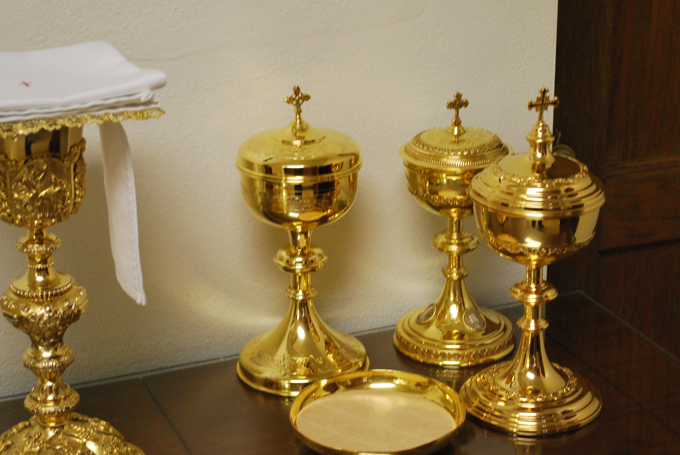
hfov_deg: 26.3
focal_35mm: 77
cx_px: 336
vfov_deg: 17.8
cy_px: 240
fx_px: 1456
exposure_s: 1/25
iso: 800
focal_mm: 38
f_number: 5.3
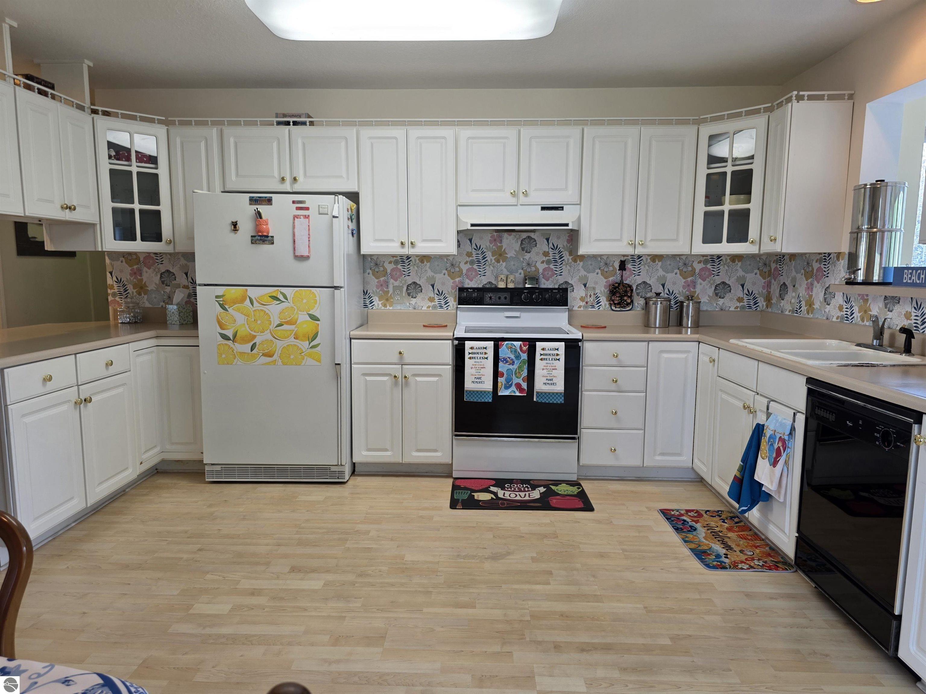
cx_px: 463
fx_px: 615
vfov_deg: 58.9
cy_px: 347
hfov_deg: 73.9
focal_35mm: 23
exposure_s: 1/120
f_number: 1.7
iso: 100
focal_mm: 6.3
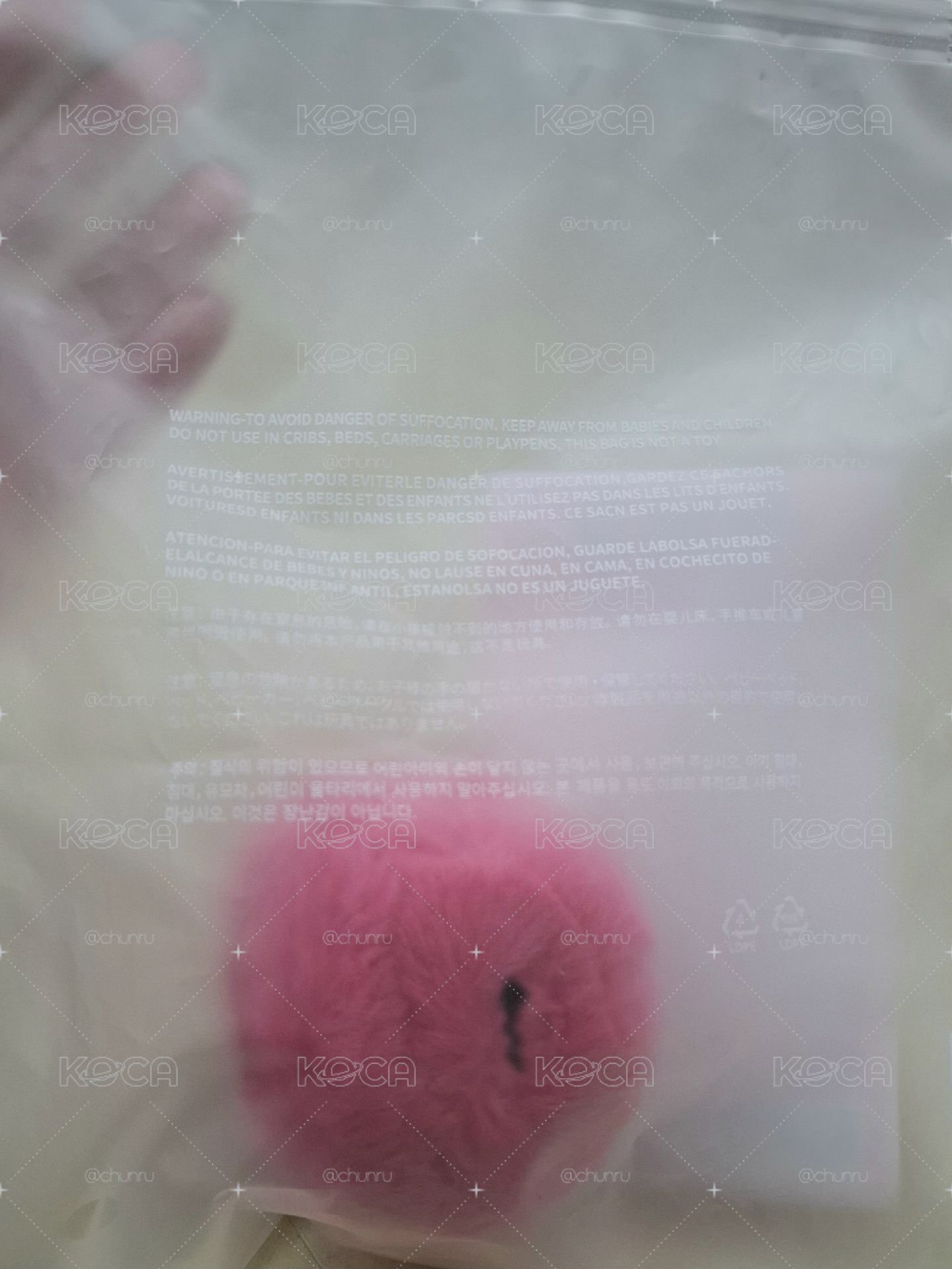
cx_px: 476
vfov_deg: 73.9
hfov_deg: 58.9
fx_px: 843
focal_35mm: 23
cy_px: 634
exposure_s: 1/60.2
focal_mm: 5.54
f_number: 1.8
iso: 200
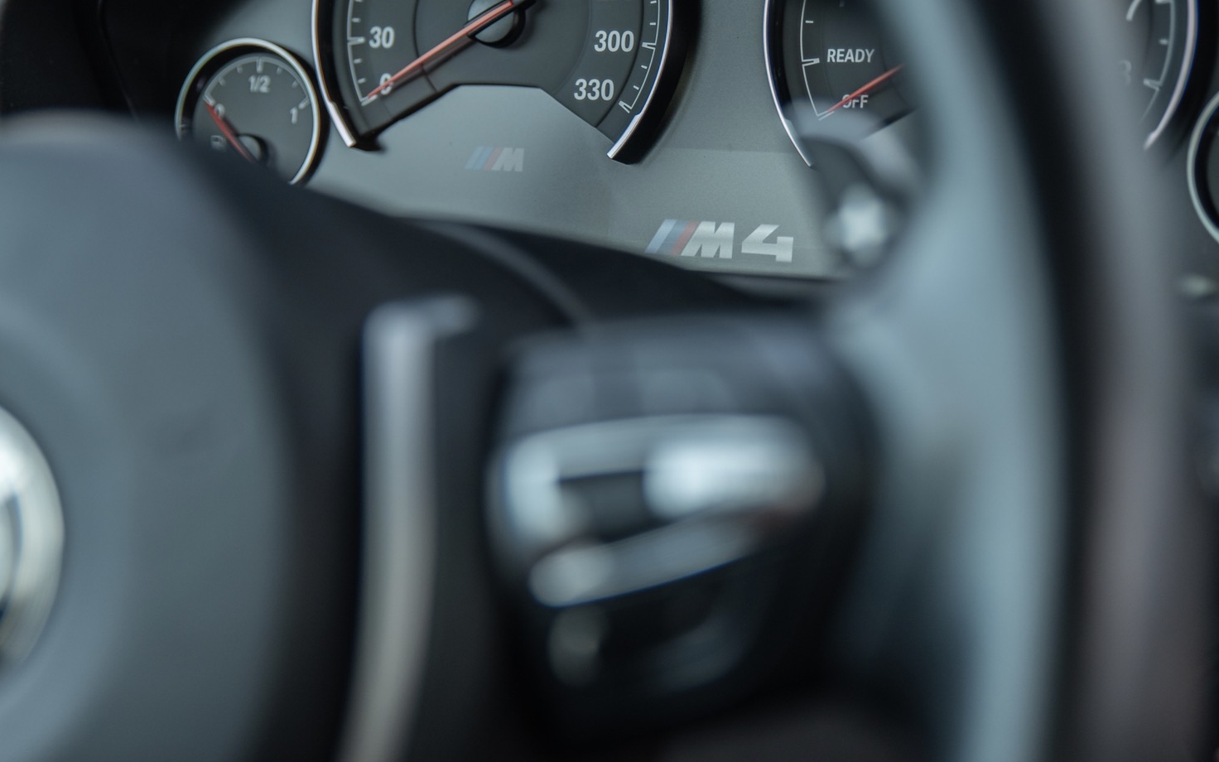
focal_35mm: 80
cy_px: 234
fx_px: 2658
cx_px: 733
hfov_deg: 25.8
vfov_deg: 16.3
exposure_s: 1/100
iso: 200
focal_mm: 48
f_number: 2.8
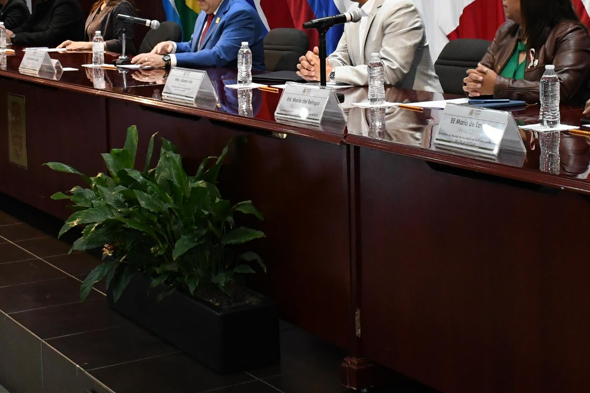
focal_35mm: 78
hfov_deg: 25.9
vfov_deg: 17.2
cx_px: 350
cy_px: 36
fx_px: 1278
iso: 3200
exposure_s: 1/100
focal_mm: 20
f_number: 5
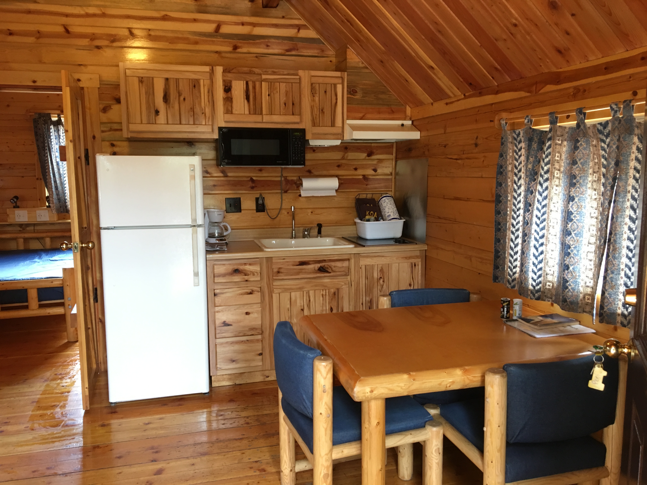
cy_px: 242
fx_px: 542
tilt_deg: -6.6
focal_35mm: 29
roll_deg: +1.9
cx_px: 324
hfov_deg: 61.7
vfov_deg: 48.2
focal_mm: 4.15
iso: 100
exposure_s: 1/30
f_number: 2.2
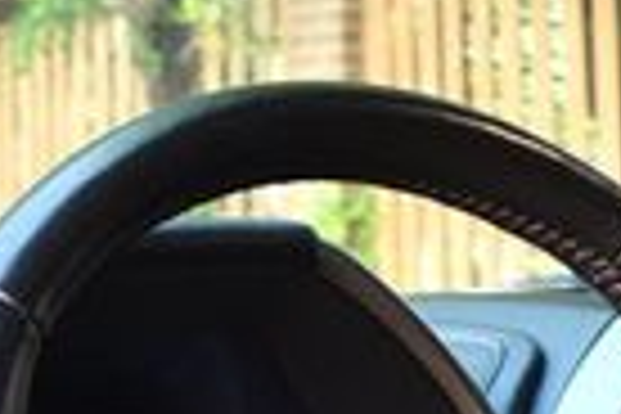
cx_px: 432
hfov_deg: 16.3
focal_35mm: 125
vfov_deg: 9.9
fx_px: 2156
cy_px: 922
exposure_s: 1/125
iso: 1000
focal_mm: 18
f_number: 3.5
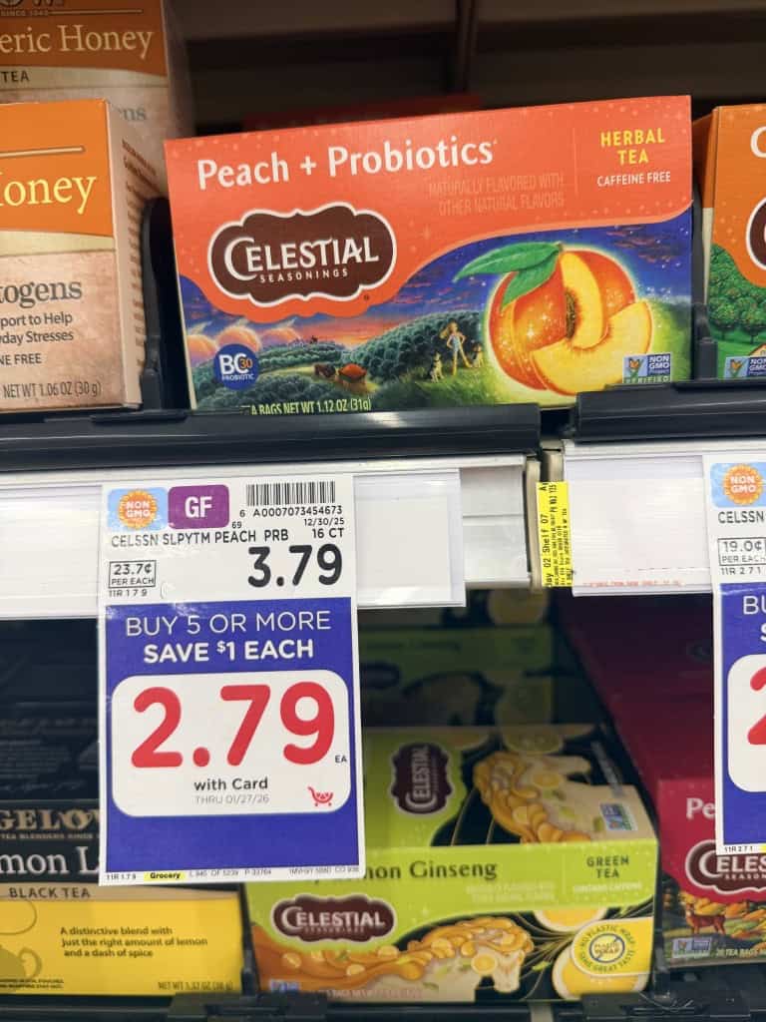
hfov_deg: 56.8
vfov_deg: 71.6
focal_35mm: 24
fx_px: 708
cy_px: 511
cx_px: 383
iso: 100
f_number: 1.8
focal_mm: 6.8
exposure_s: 1/64
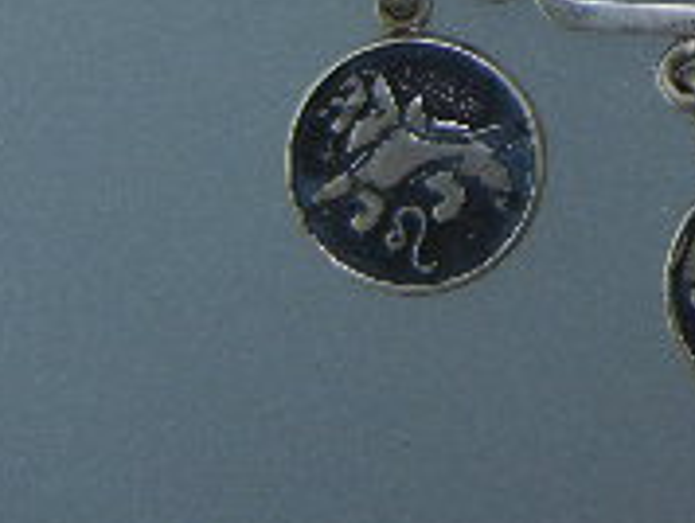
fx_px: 2453
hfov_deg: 14.8
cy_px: -386
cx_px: 1097
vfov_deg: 11.4
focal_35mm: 122
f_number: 3.6
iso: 200
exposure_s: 1/30
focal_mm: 6.2
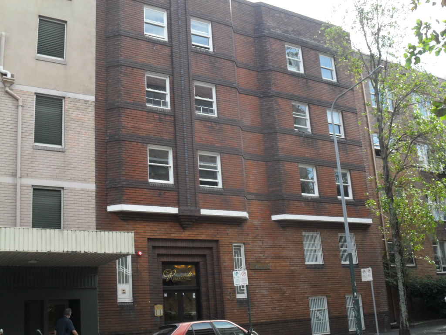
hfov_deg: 42.9
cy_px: 168
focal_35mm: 44
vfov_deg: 32.9
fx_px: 567
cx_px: 223
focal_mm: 7.8
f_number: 4.5
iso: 100
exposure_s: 1/180
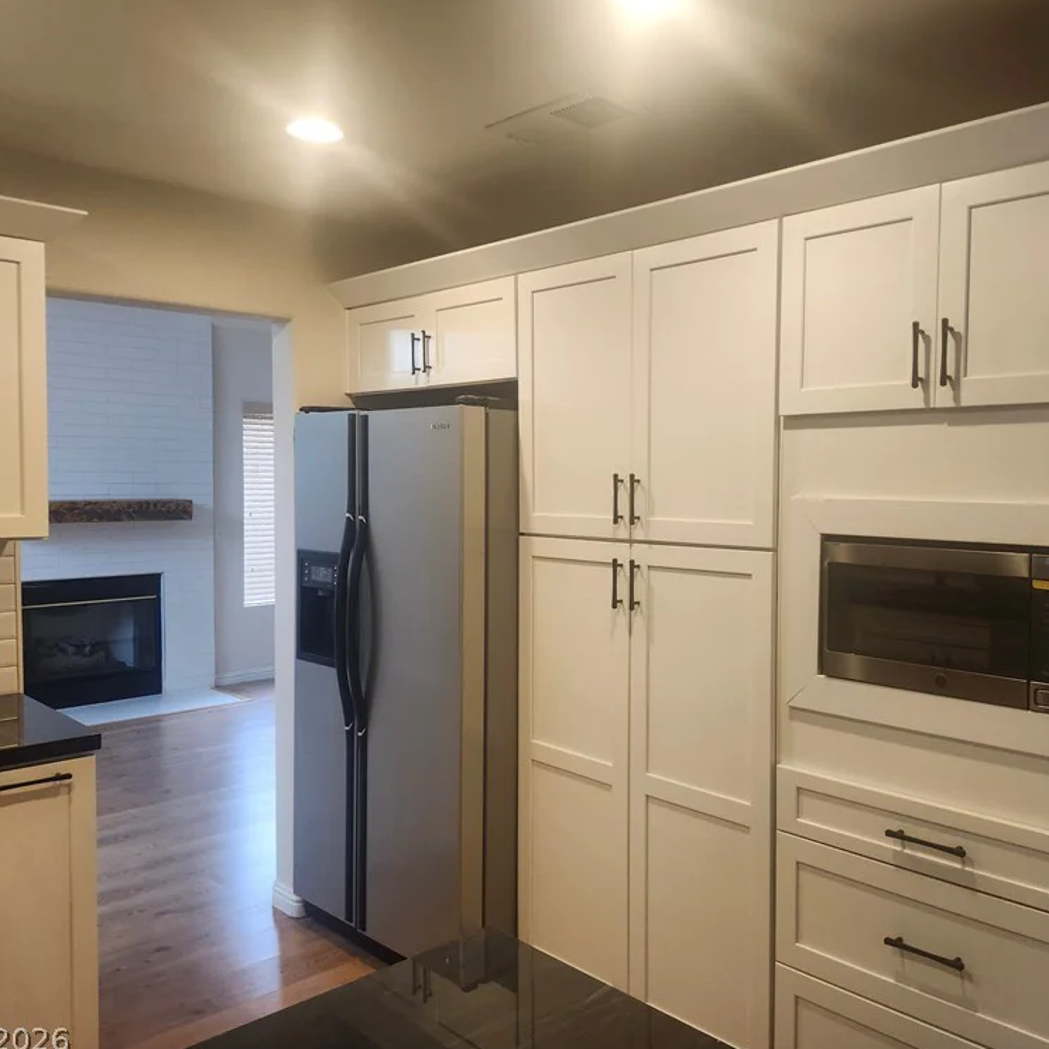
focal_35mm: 28
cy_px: 521
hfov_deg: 56.8
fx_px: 960
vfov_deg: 57.3
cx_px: 638
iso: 250
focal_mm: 5.54
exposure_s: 1/120
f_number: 1.8
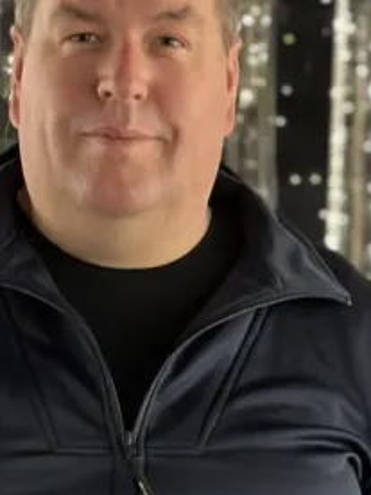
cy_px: 966
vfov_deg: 8.0
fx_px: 3387
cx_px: 115
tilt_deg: -12.1
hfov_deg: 6.3
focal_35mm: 237
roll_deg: -1.5
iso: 125
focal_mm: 6.86
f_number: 1.78
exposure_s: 1/49
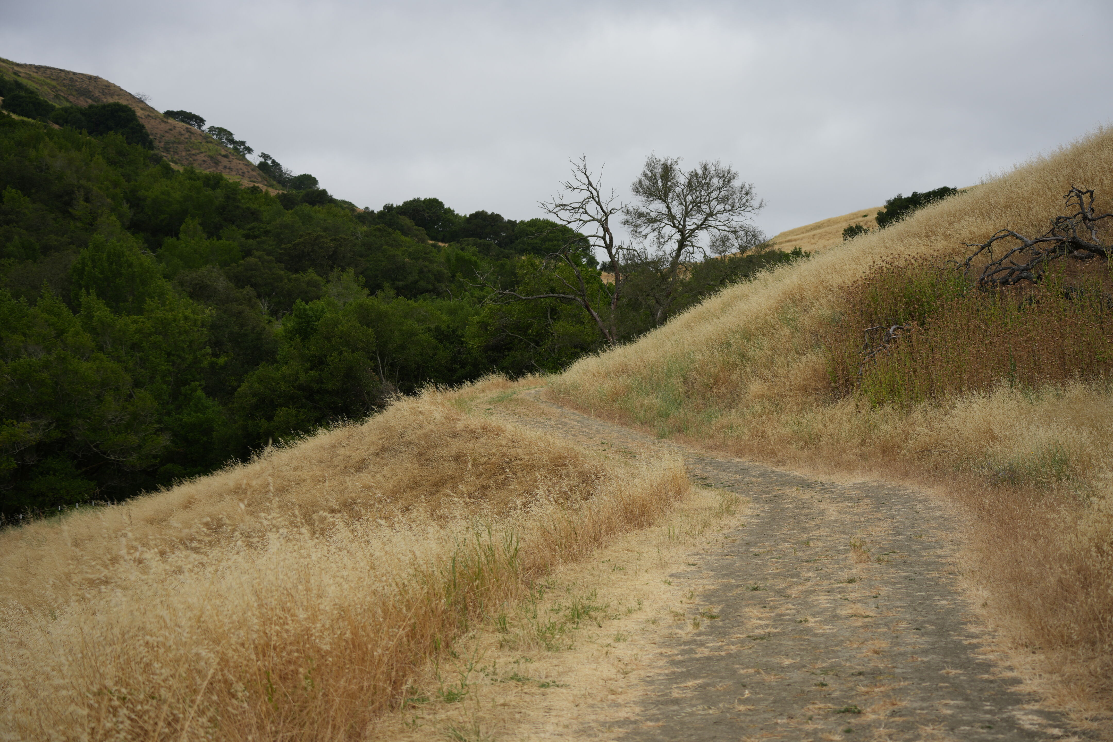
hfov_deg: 30.1
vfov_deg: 20.3
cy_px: 371
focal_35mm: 67
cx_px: 556
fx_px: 2071
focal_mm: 67
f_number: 5
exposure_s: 1/1000
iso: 200
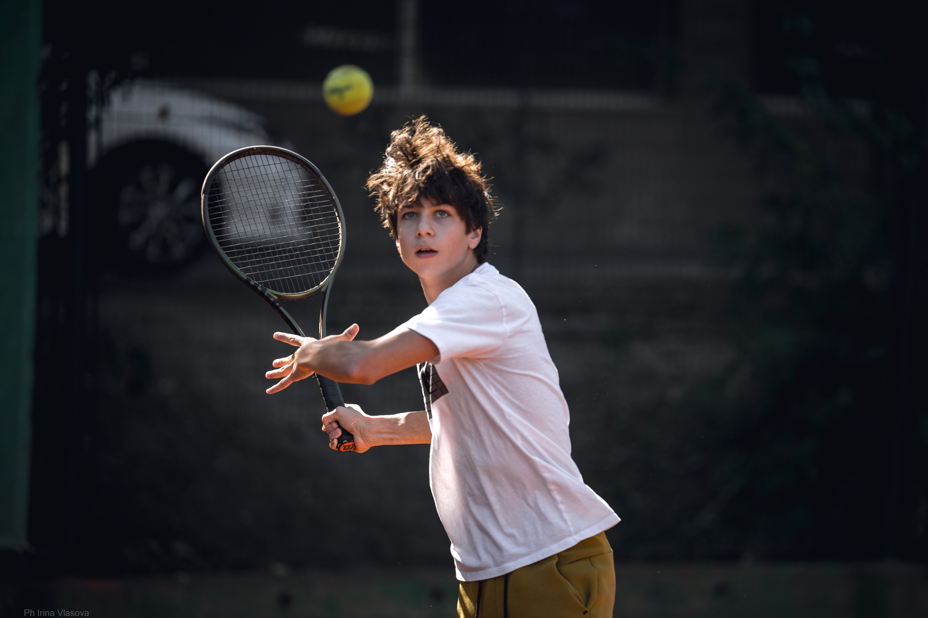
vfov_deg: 6.4
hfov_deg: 9.6
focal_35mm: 213
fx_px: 5499
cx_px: 489
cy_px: 320
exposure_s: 1/1600
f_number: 3.2
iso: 250
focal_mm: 200
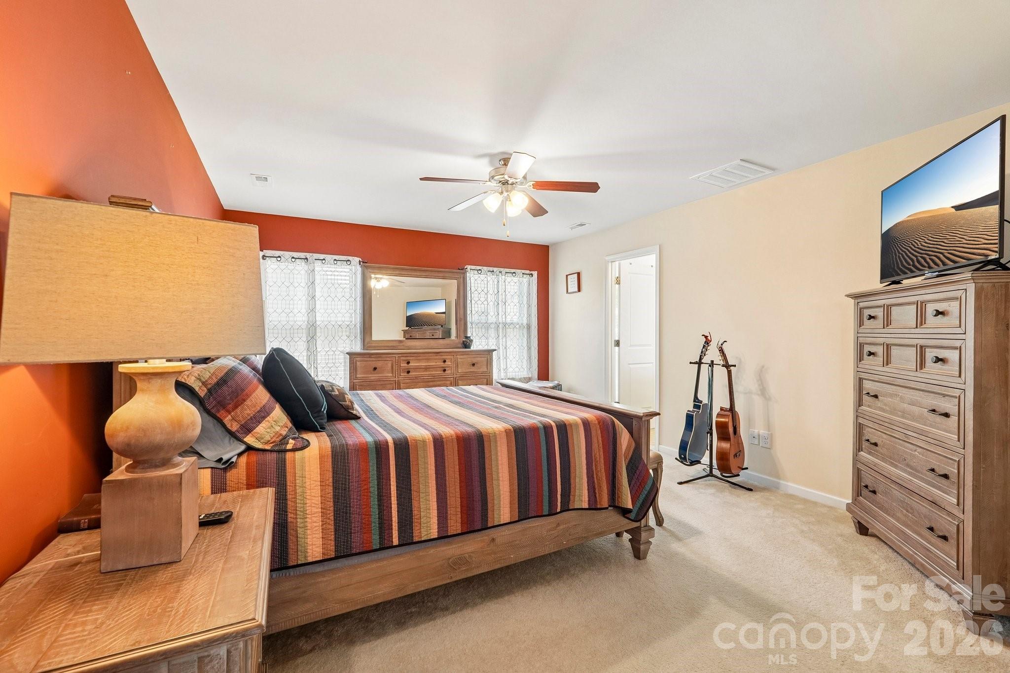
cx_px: 505
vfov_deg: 77.3
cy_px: 336
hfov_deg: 100.4
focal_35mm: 15
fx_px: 421
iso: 400
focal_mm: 10
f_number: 8
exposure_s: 1/8
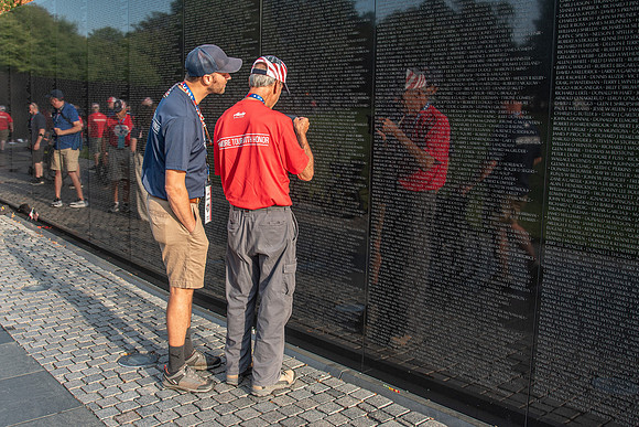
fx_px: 611
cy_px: 178
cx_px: 259
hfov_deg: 54.8
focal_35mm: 34
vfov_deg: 38.4
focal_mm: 24
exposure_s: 1/160
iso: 100
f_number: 5
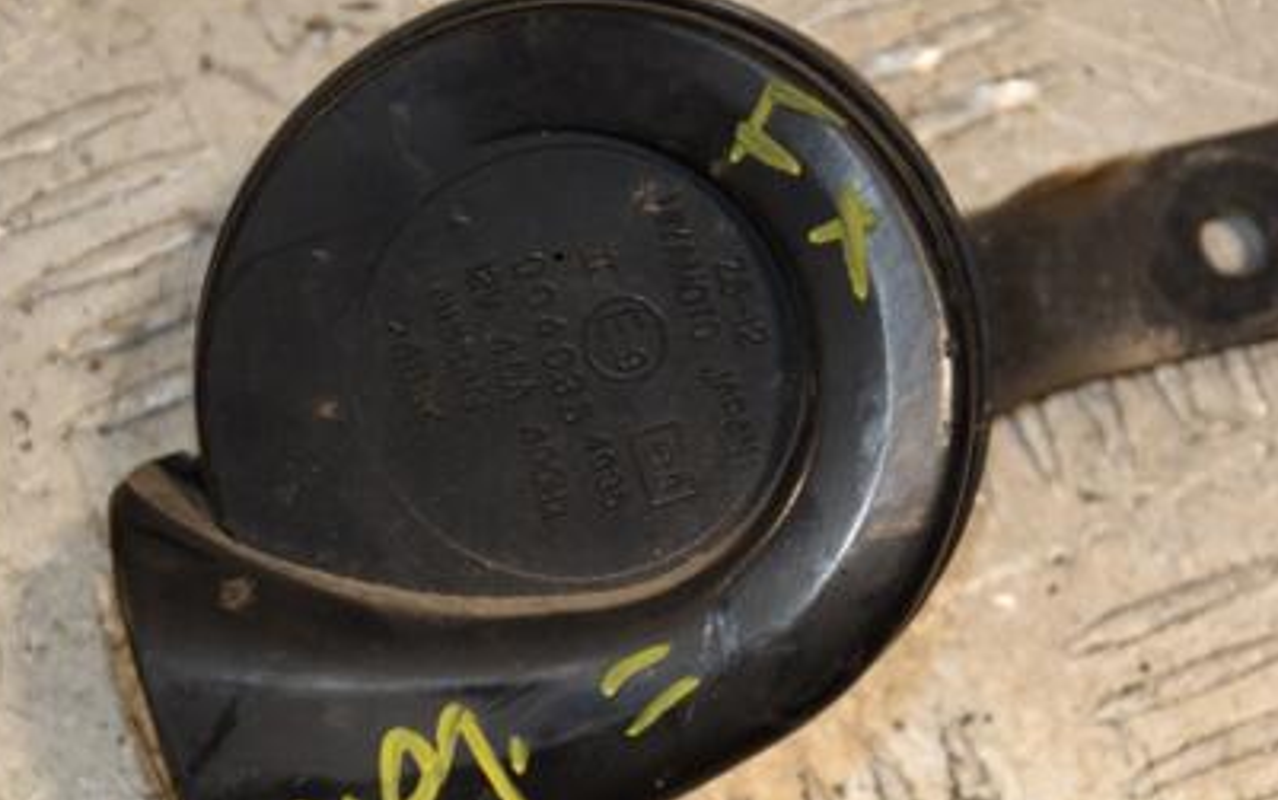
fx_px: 5575
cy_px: 446
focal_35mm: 160
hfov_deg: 13.1
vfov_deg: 8.2
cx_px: 657
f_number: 5.3
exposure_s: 1/200
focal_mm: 70
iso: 800
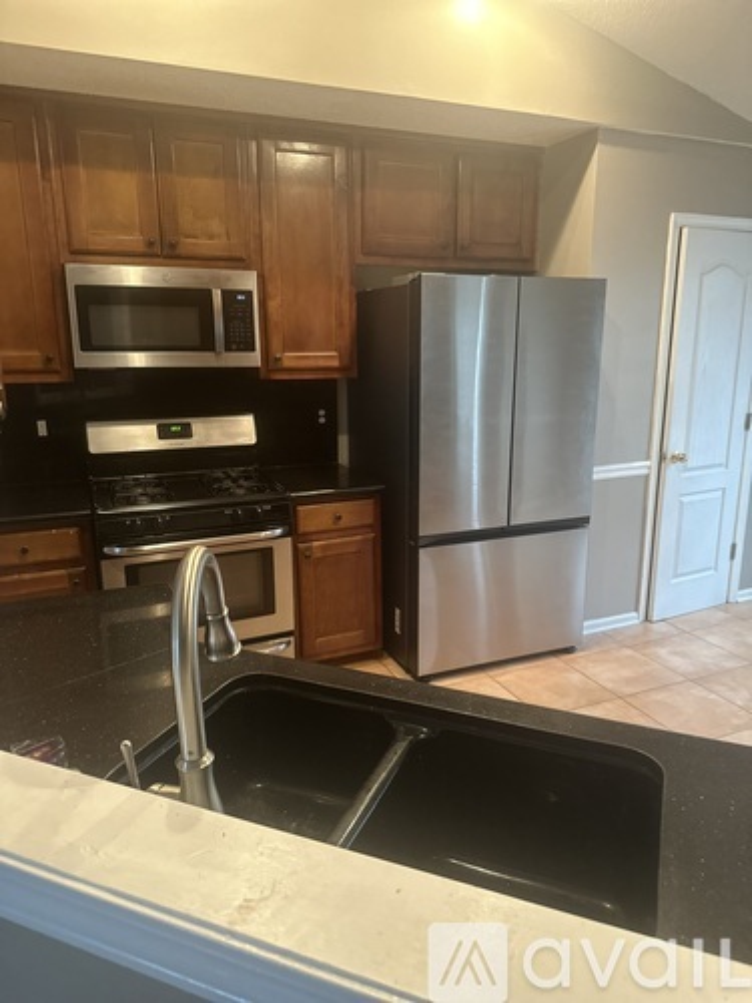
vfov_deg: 71.6
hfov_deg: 56.8
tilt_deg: -11.7
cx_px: 376
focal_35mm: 24
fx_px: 695
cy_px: 502
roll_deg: -0.3
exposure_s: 1/60
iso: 500
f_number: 1.78
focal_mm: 6.86
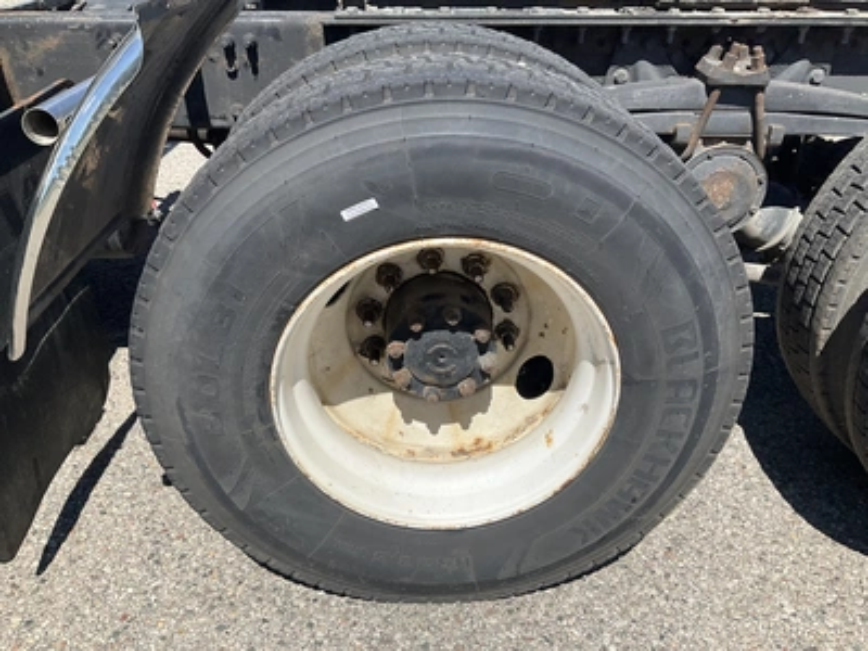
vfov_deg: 48.2
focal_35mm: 29
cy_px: 326
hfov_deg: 61.7
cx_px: 434
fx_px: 727
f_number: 1.8
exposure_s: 1/2058
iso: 25
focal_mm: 3
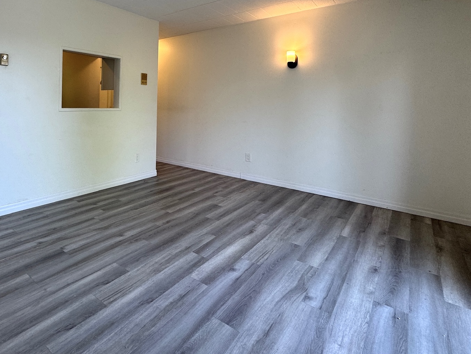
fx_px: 286
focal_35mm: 21
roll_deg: -0.8
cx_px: 139
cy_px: 109
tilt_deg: -1.2
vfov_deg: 61.4
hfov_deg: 75.3
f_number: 2.2
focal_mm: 2.22
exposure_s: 1/120
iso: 100
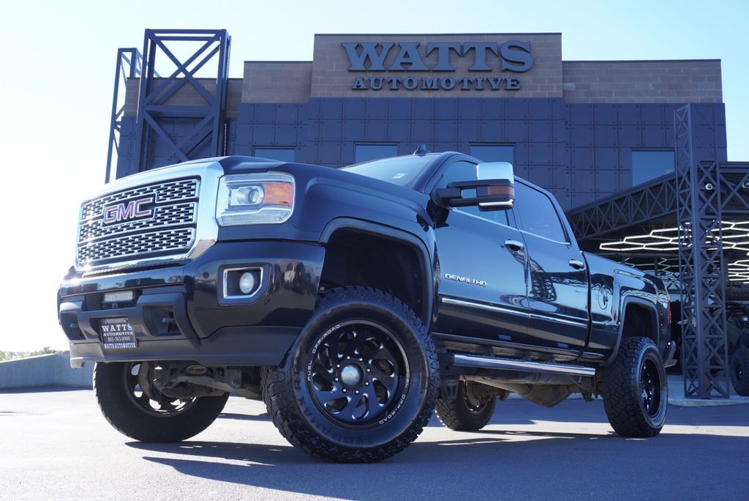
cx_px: 374
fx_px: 749
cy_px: 250
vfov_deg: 36.9
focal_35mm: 36
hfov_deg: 53.1
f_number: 5.6
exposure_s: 1/80
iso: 100
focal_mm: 24
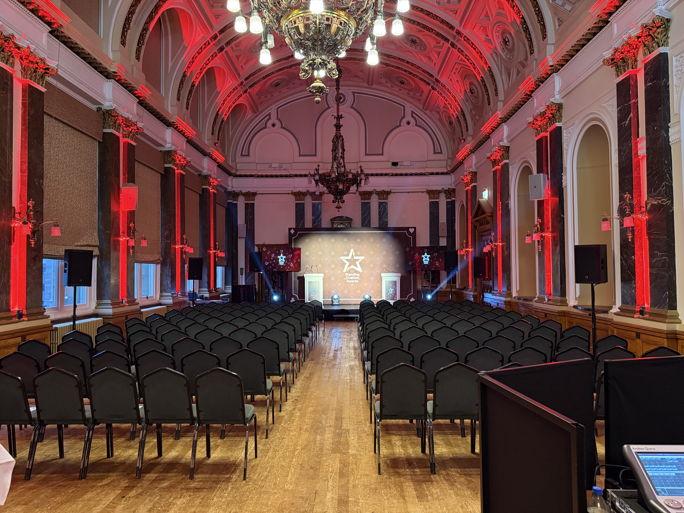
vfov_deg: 56.8
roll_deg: +0.8
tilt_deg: +2.6
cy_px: 256
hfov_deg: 71.6
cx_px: 342
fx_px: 474
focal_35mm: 24
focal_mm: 6.76
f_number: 1.78
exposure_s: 1/50
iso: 800
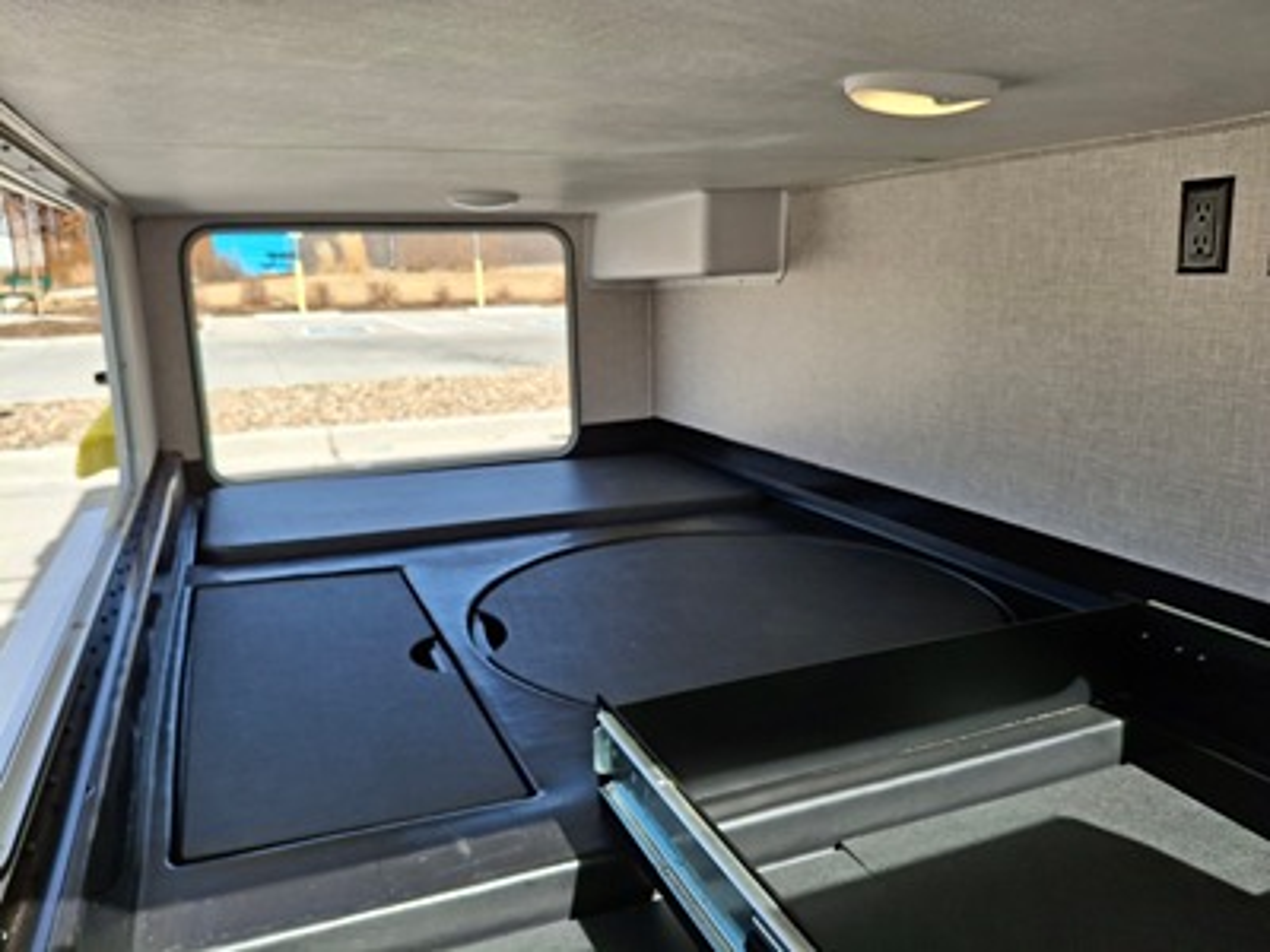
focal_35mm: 25
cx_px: 635
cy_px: 476
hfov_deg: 69.4
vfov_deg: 54.9
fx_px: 917
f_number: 1.8
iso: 32
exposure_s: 1/1261
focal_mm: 4.69
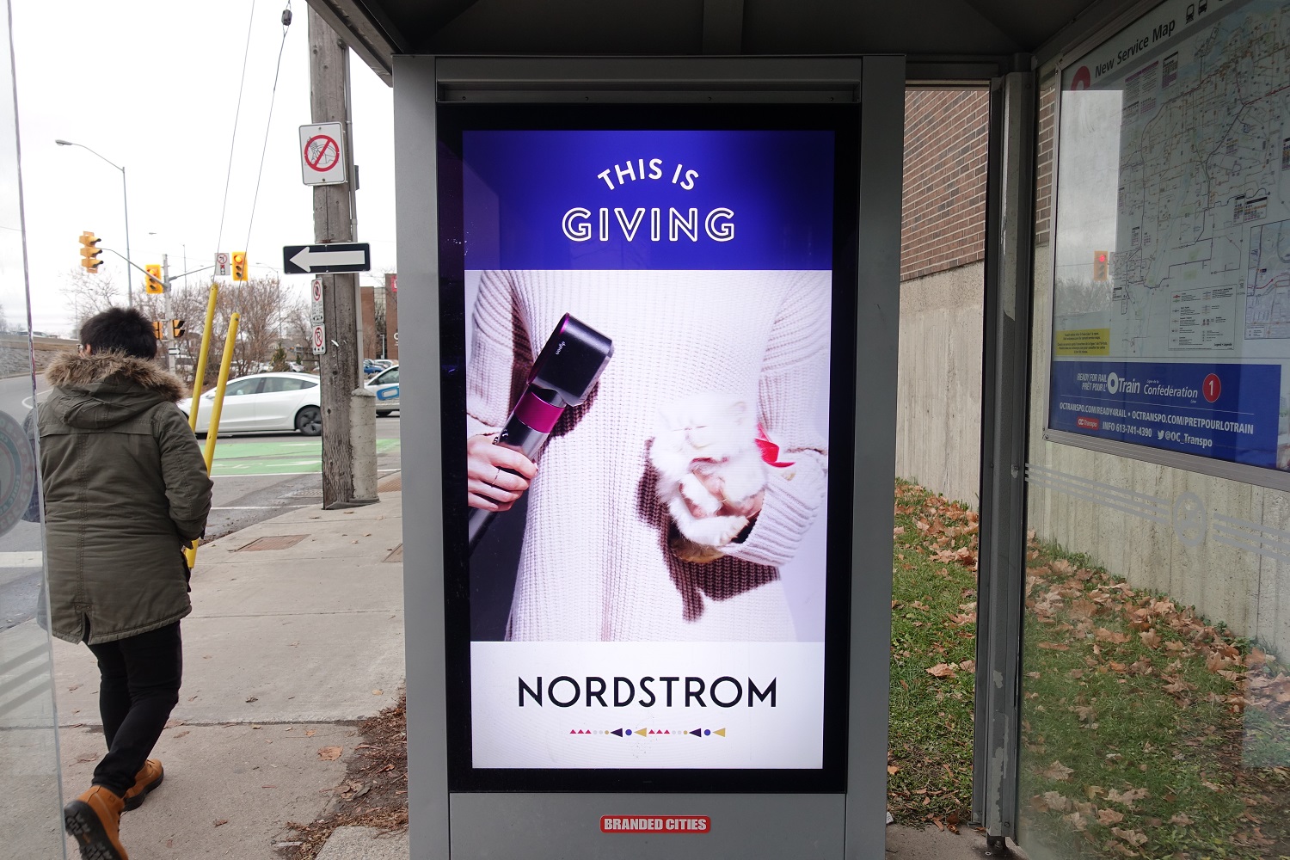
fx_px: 860
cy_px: 430
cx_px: 645
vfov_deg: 53.1
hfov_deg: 73.7
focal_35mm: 24
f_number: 2.5
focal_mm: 8.8
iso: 125
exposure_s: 1/250
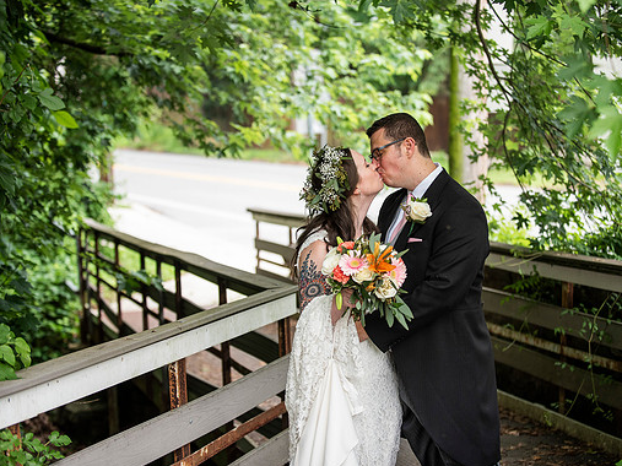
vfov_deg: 19.1
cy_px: 236
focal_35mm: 77
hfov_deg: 25.3
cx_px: 350
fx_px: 1383
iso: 640
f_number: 2.8
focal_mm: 70
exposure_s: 1/800
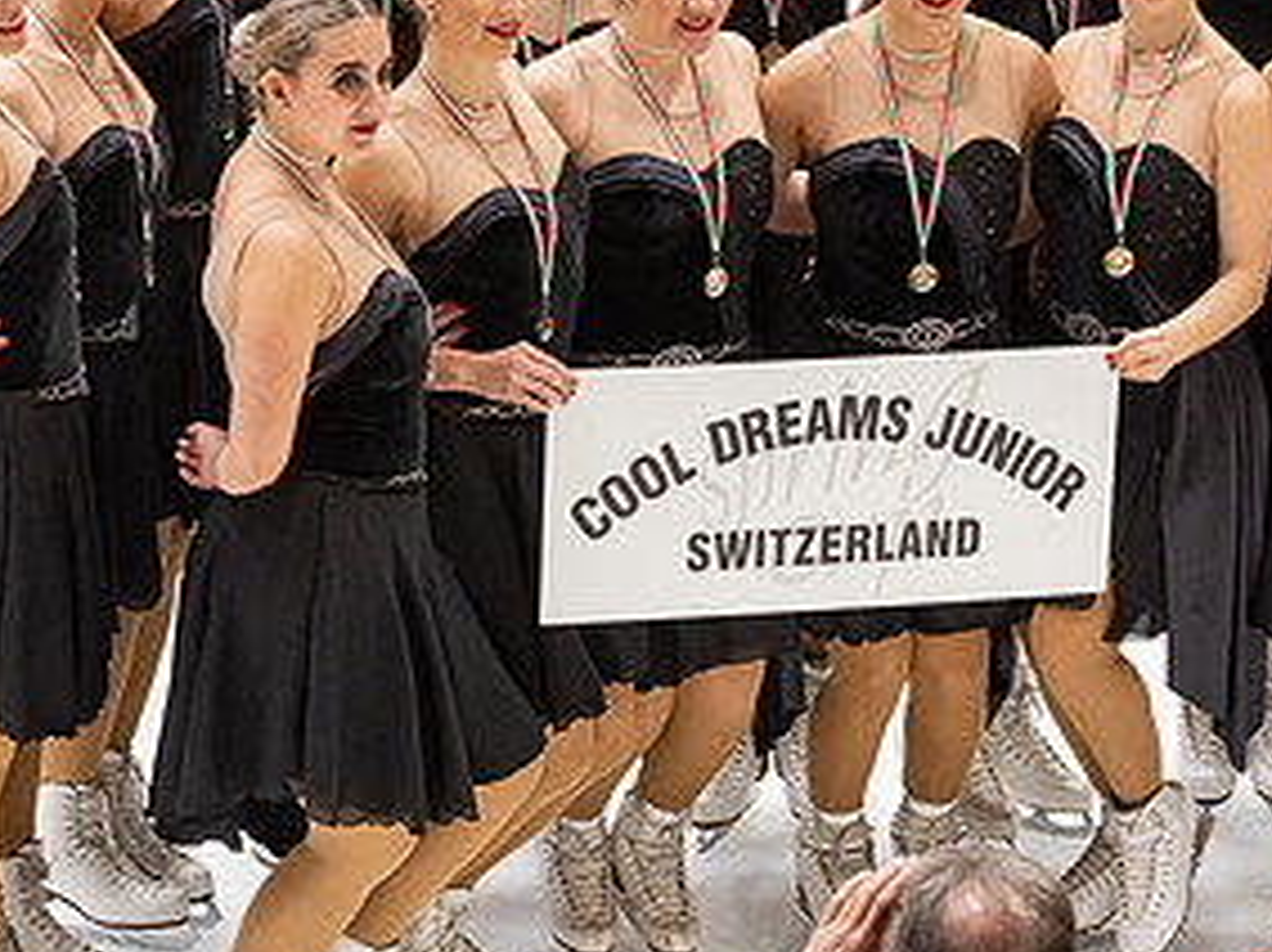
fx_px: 7897
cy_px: 155
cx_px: 994
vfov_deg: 6.9
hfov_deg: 9.2
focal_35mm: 215
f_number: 4.5
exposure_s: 1/125
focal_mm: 70
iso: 800
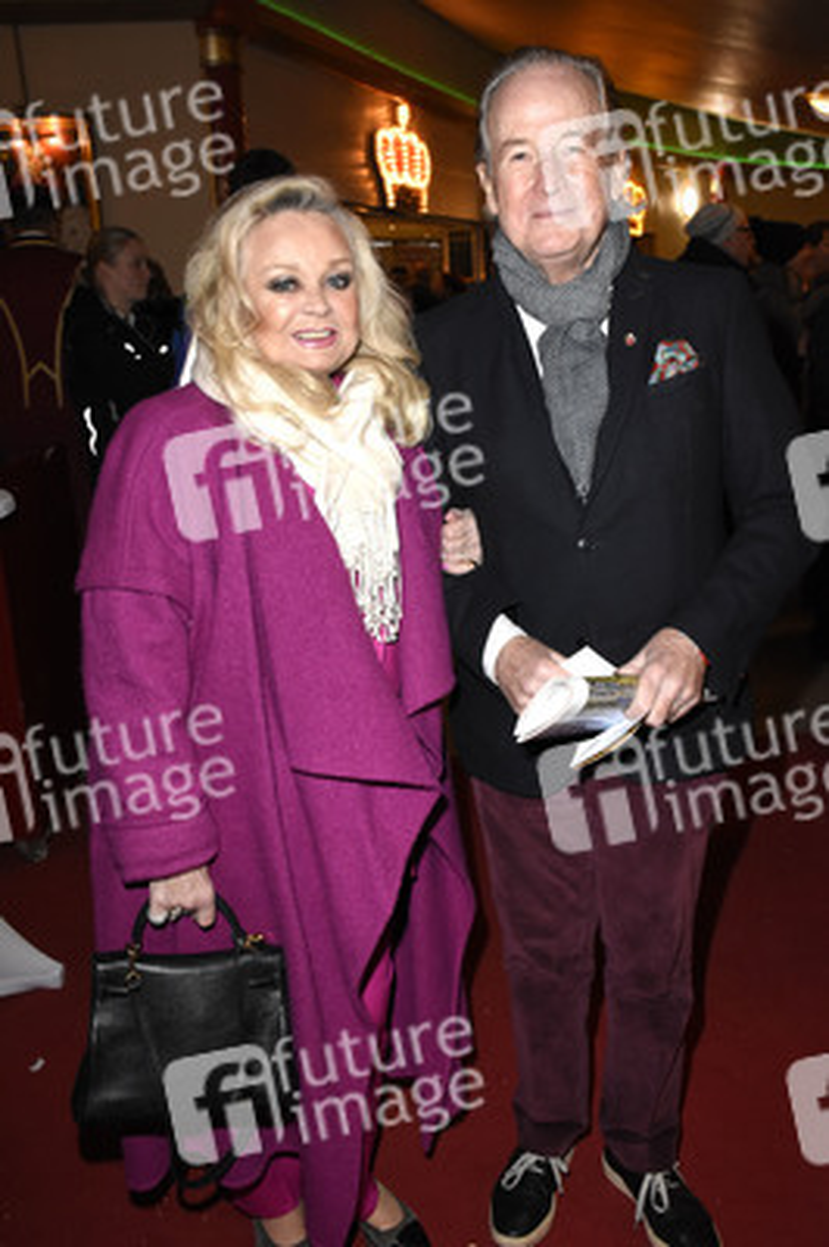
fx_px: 1194
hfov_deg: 38.3
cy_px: 624
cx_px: 414
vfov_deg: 55.1
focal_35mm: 34
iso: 2500
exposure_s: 1/125
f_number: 6.3
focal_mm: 23
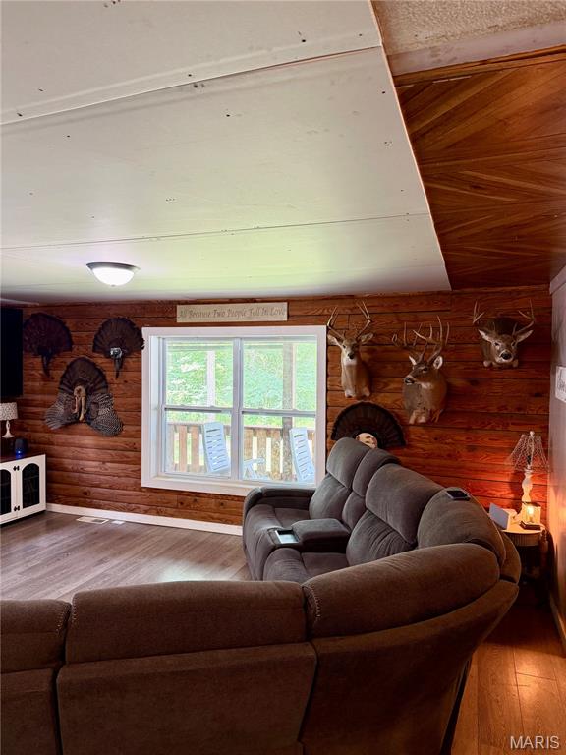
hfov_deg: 56.8
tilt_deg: -2.1
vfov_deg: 71.6
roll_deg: -1.3
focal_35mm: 24
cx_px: 283
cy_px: 378
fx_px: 523
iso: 250
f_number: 1.78
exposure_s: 1/60
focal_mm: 6.76
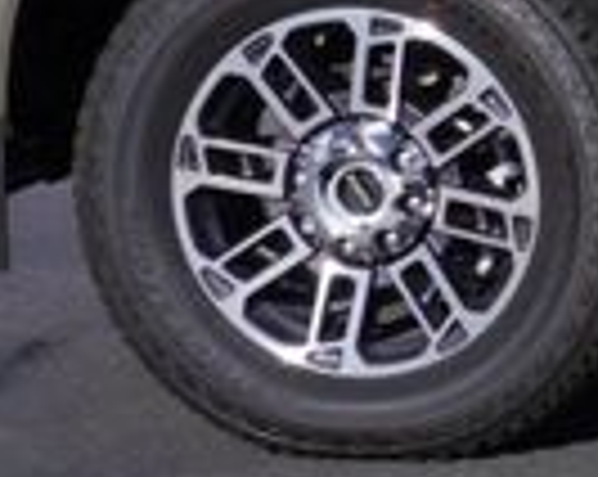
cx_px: 1938
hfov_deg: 7.5
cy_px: -207
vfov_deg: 7.0
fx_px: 3835
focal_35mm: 217
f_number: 10
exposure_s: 1/160
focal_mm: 20
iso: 100
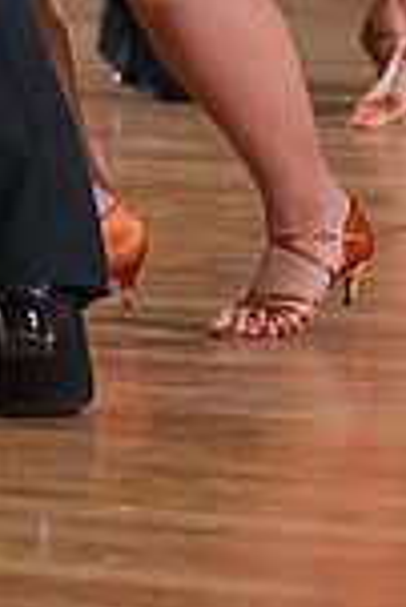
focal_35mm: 449
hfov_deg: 3.1
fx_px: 7578
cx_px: -131
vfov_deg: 4.5
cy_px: -511
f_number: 4
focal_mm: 117
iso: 1600
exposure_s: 1/400
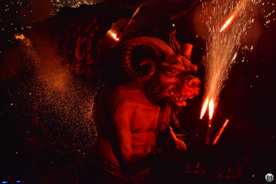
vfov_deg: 16.5
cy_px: 92
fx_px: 632
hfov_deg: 24.6
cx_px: 138
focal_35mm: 82
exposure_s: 1/400
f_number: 10
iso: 200
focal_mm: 55
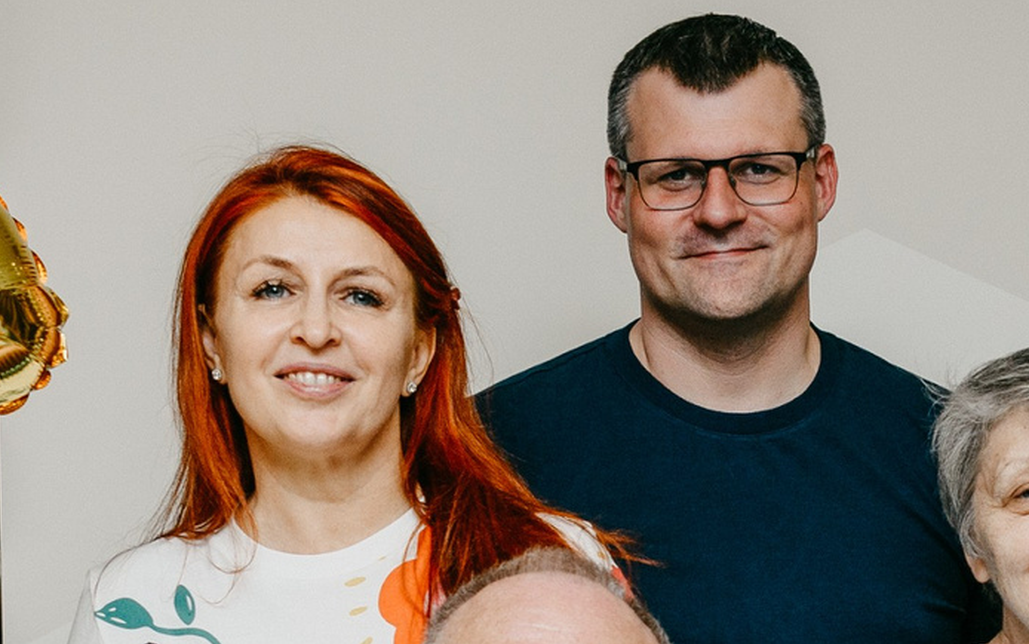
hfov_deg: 18.0
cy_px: 894
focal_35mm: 114
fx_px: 3197
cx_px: 945
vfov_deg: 11.1
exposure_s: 1/160
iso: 125
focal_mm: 26
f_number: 3.5
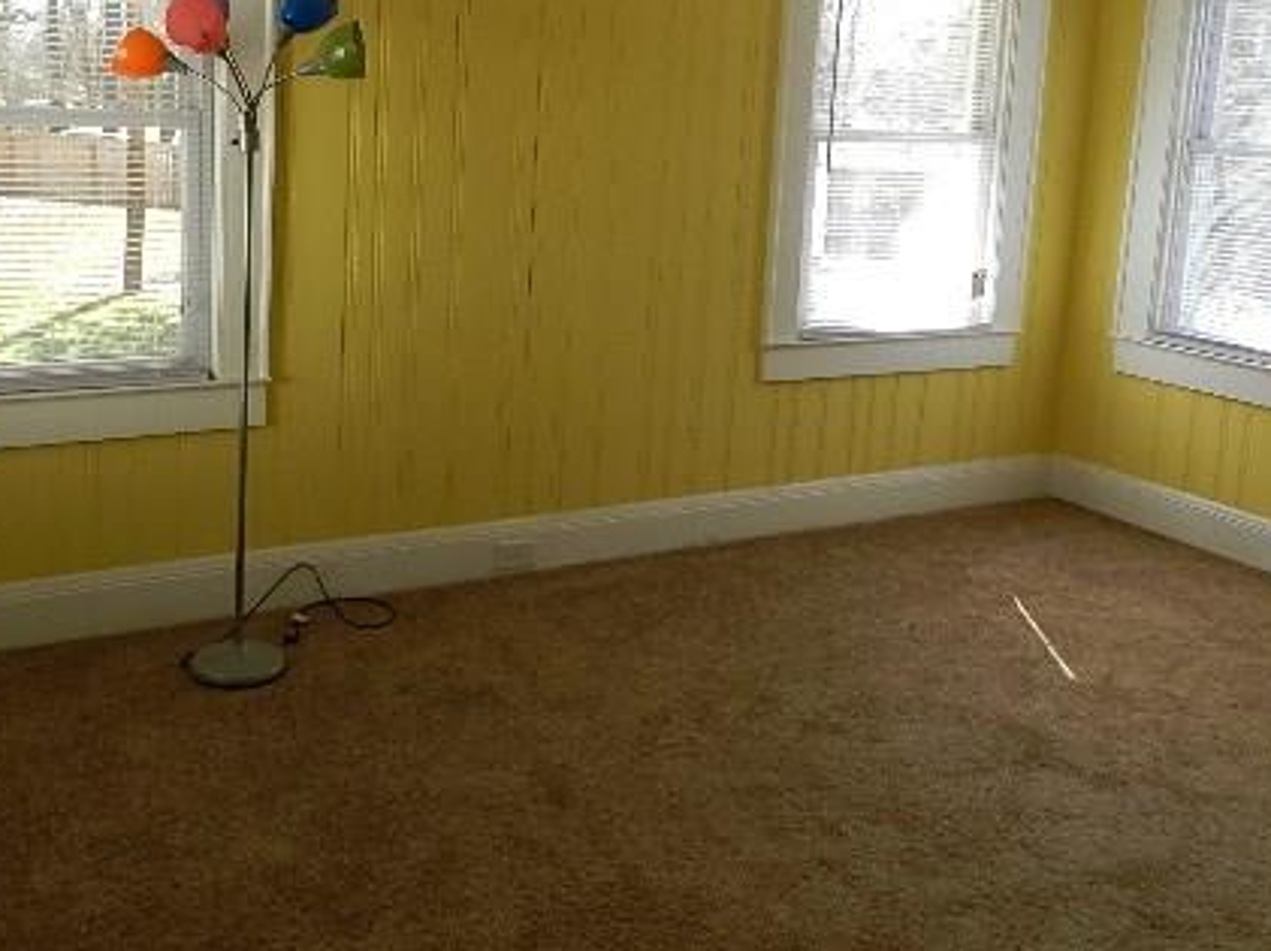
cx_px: 489
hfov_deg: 52.2
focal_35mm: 35
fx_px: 1284
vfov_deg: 39.9
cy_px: 281
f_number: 3.4
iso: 160
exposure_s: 1/125
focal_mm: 4
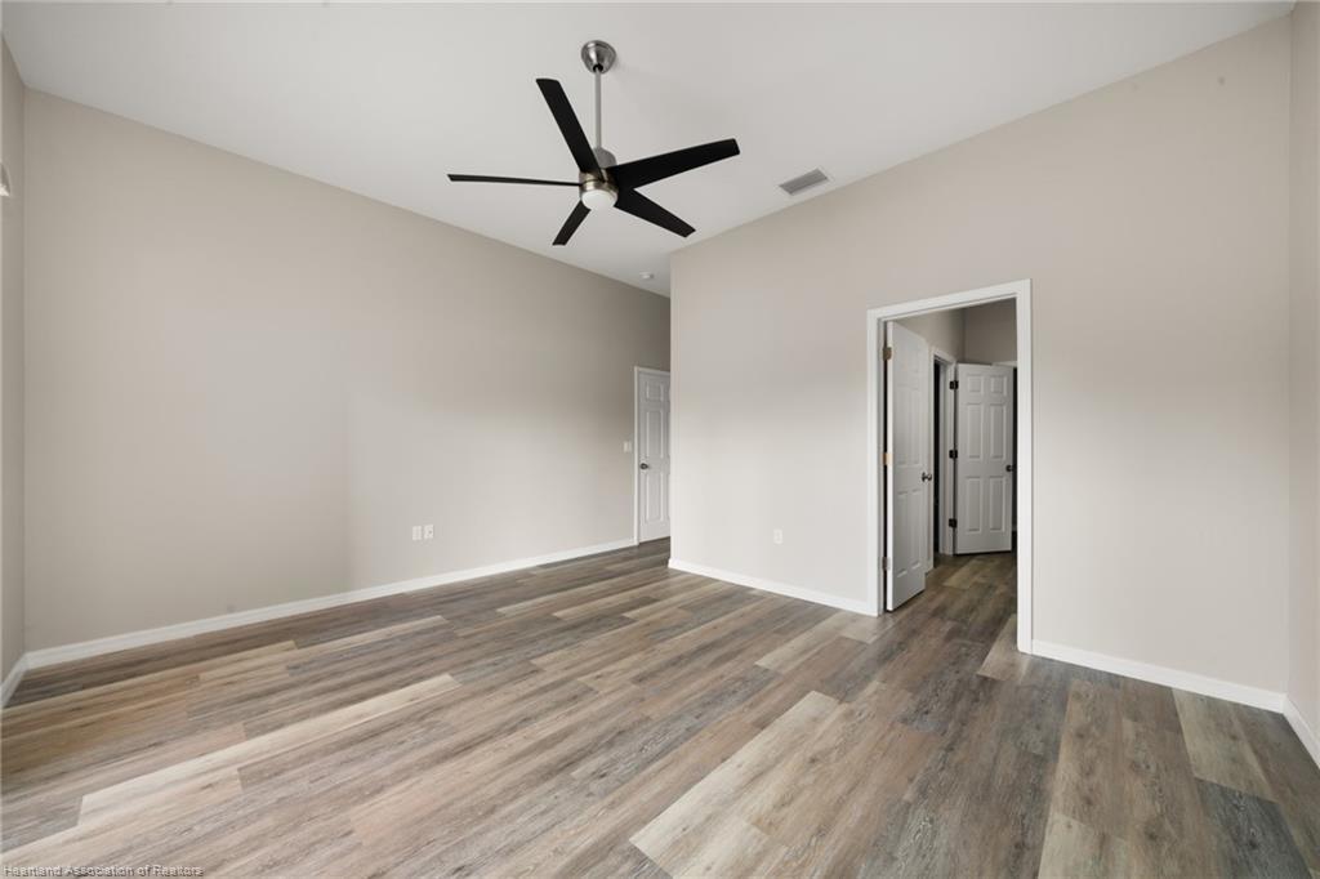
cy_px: 440
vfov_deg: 85.4
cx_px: 660
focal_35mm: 13
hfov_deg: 108.3
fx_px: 476
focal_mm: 13
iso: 400
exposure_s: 1.6
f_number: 11
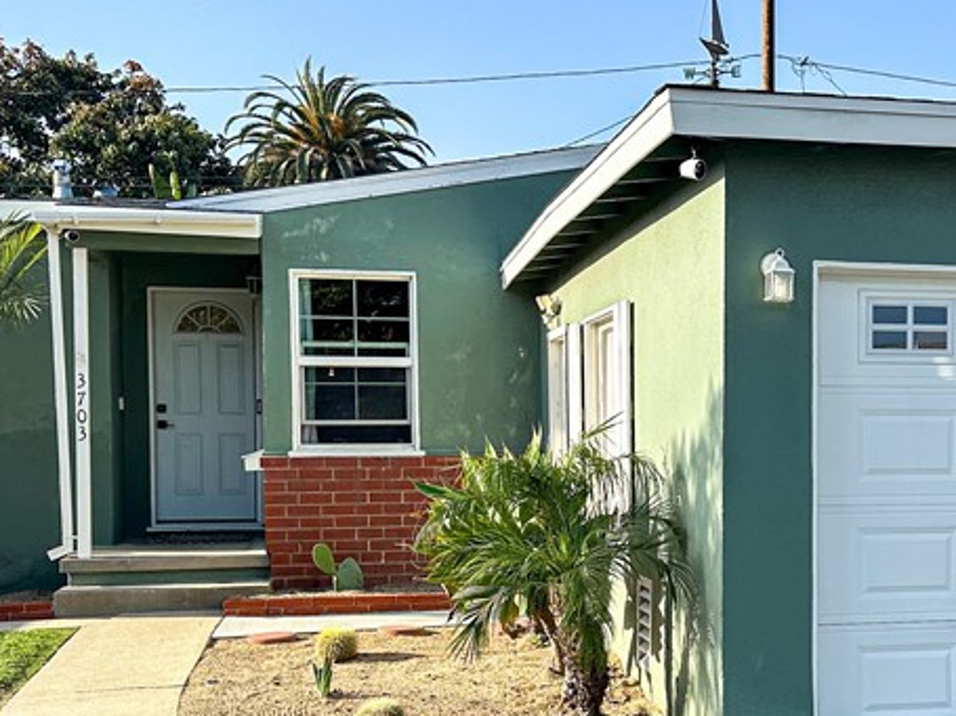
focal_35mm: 54
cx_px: 725
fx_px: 1491
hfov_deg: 34.7
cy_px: 489
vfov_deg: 26.8
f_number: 1.8
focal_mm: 6.86
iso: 80
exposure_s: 1/2700
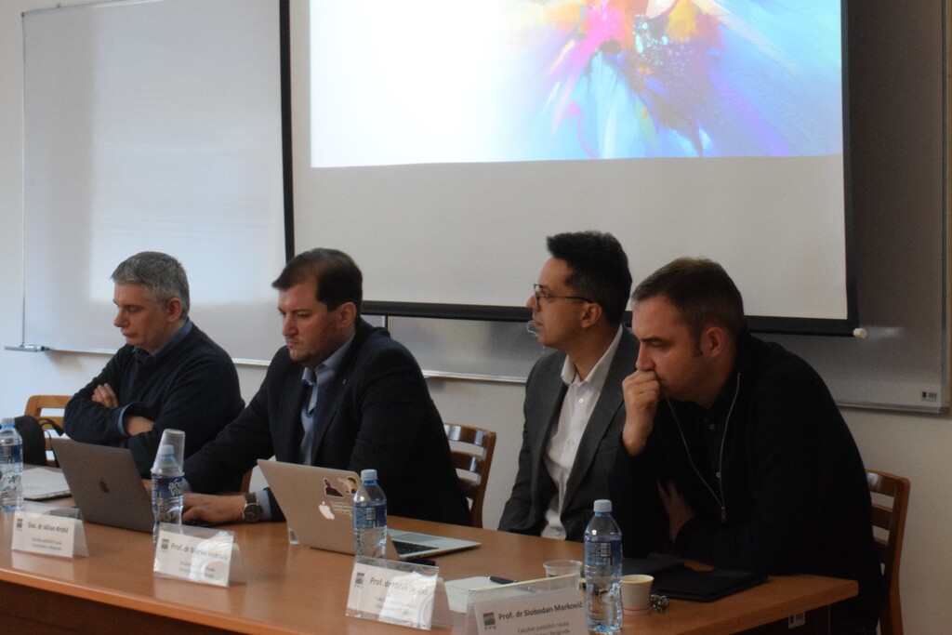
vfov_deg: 25.1
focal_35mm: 54
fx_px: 1428
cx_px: 476
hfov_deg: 36.9
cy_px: 318
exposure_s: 1/5
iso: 3200
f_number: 32
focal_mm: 36
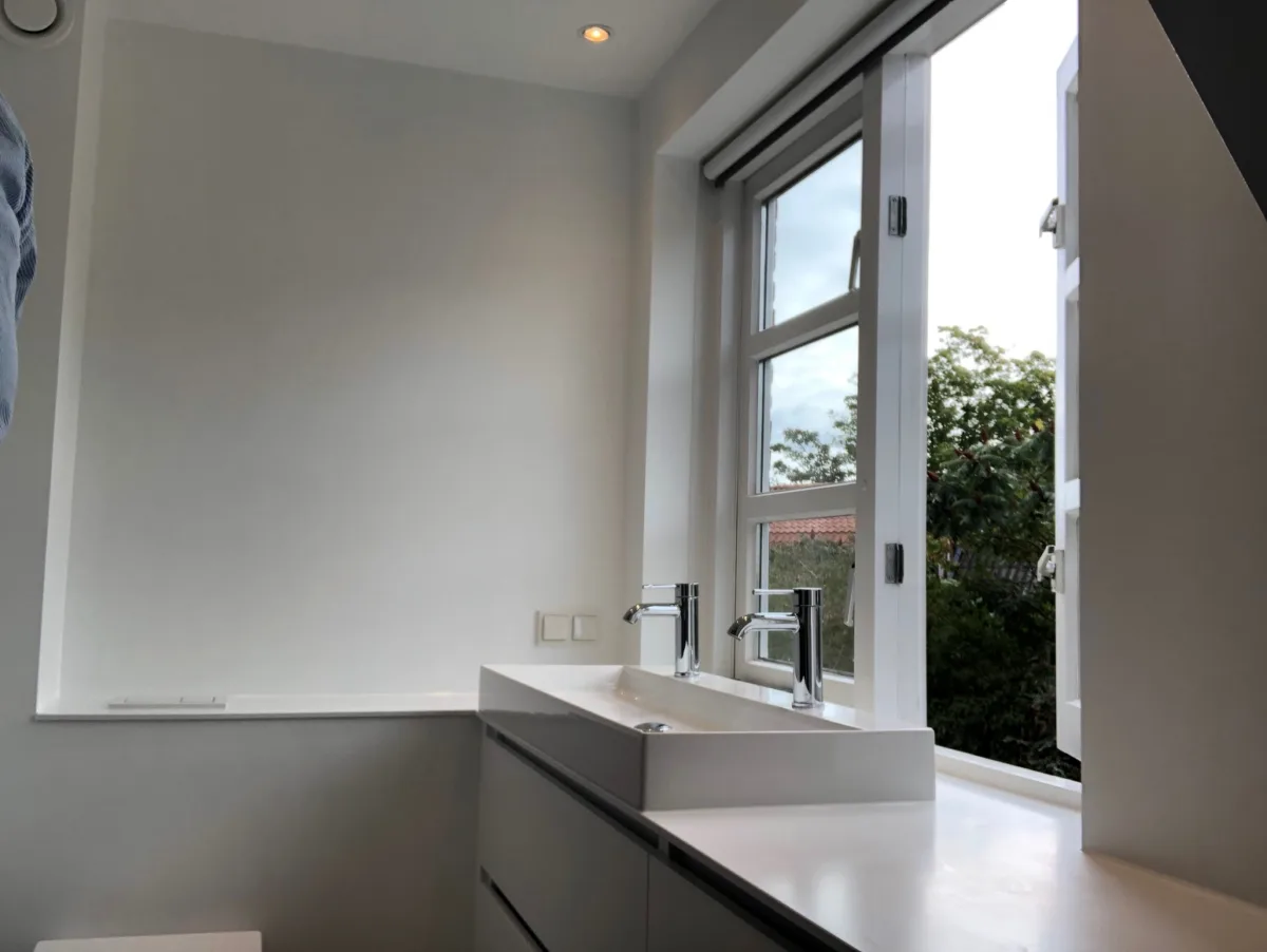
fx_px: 1172
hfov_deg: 56.8
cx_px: 634
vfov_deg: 44.2
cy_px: 476
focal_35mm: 32
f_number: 2.2
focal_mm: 2.87
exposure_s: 1/167
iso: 20
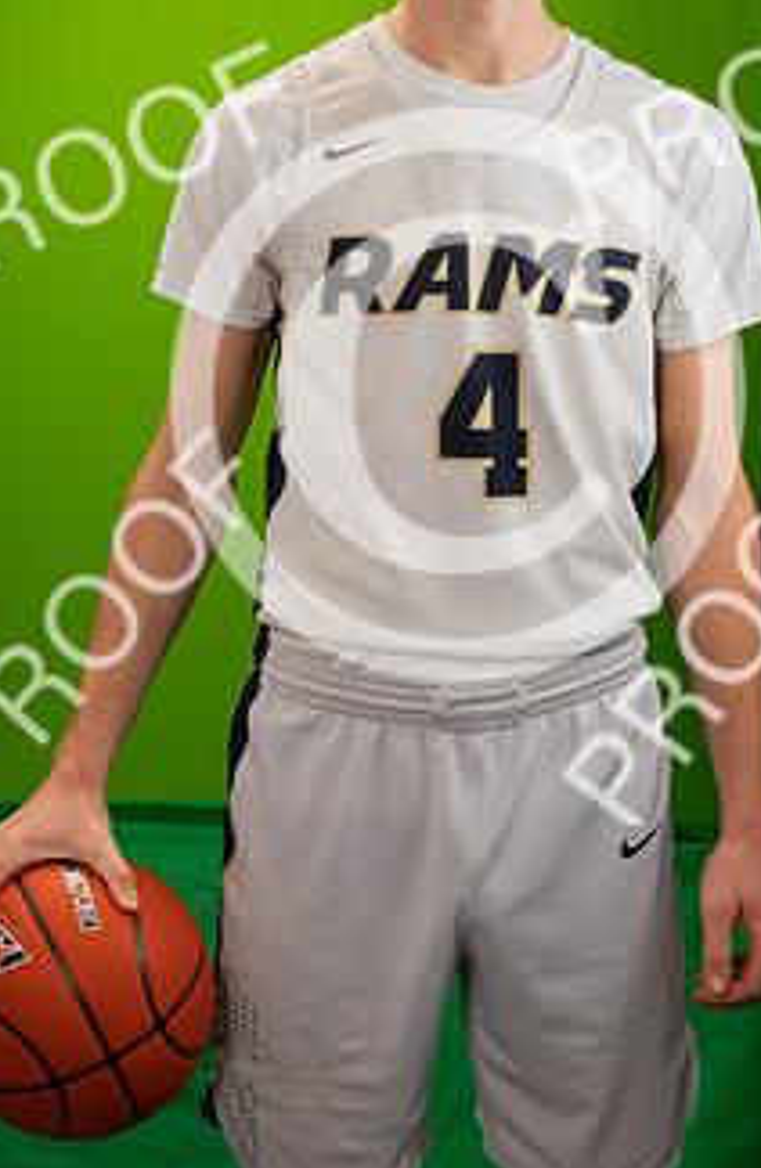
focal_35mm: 64
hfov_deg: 20.6
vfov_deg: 31.4
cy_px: 400
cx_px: 135
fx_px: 2063
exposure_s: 1/60
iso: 800
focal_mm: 24
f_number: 20
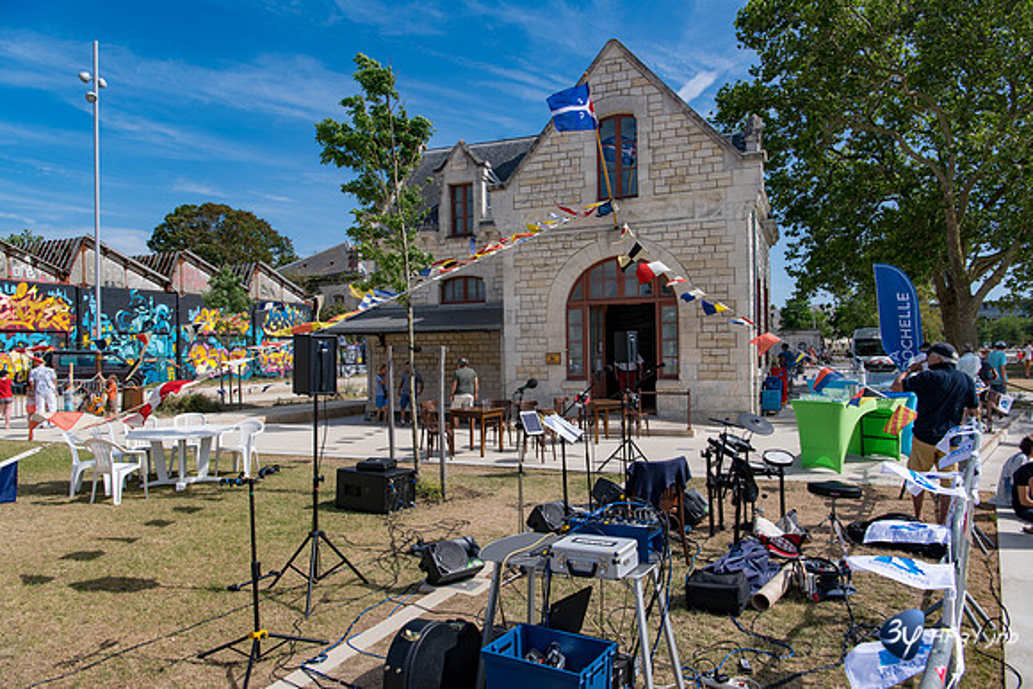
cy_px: 344
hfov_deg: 73.7
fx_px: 689
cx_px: 516
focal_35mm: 24
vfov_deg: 53.2
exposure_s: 1/320
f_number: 9
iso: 64
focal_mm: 24
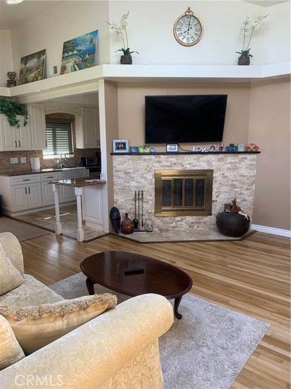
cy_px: 194
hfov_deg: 53.1
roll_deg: +0.9
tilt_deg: -9.6
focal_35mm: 26
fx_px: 291
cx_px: 146
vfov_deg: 67.3
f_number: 1.8
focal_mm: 4.25
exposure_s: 1/121
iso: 100
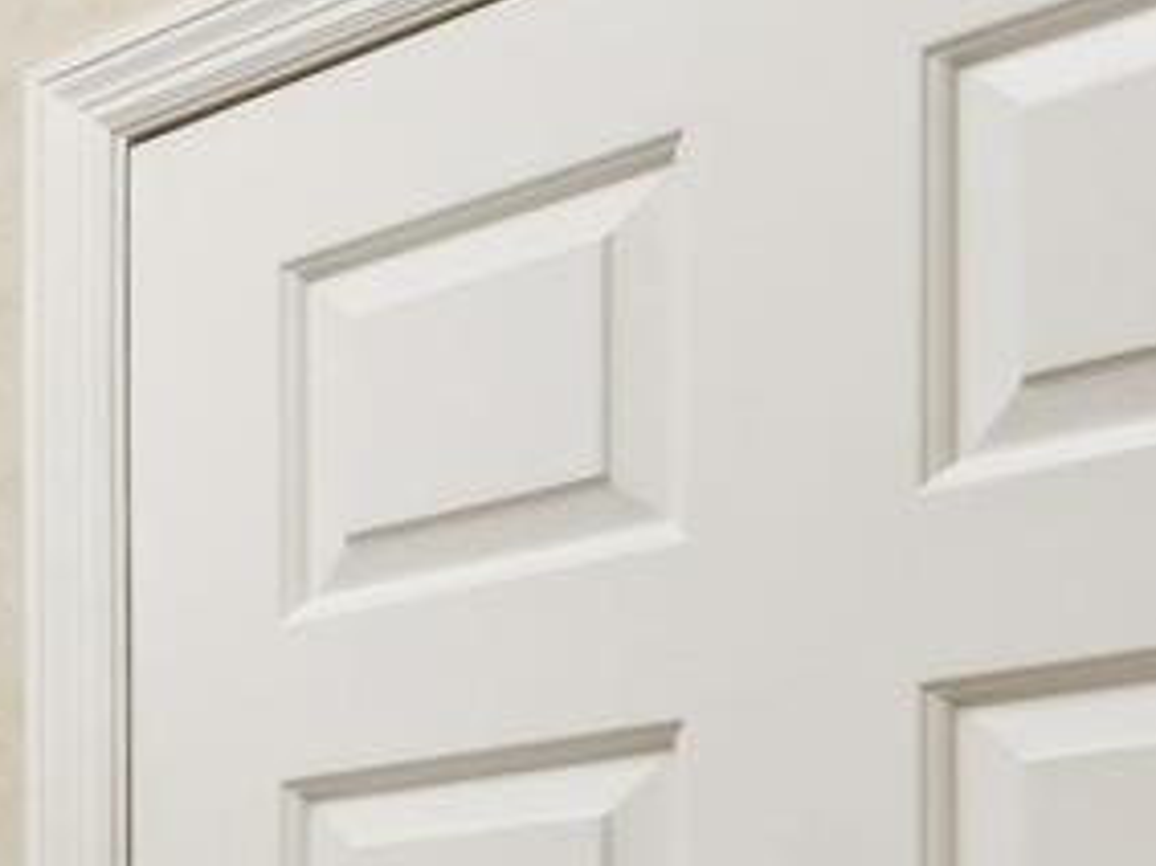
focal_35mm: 87
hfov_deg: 15.0
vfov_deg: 15.7
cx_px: -1524
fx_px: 2904
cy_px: 1254
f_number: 8
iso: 400
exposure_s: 1/10
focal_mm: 16
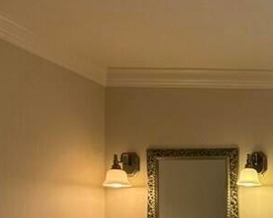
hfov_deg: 25.3
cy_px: 232
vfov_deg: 29.3
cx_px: 443
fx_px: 379
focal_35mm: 47
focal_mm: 2.22
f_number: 2.2
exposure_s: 1/120
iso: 80
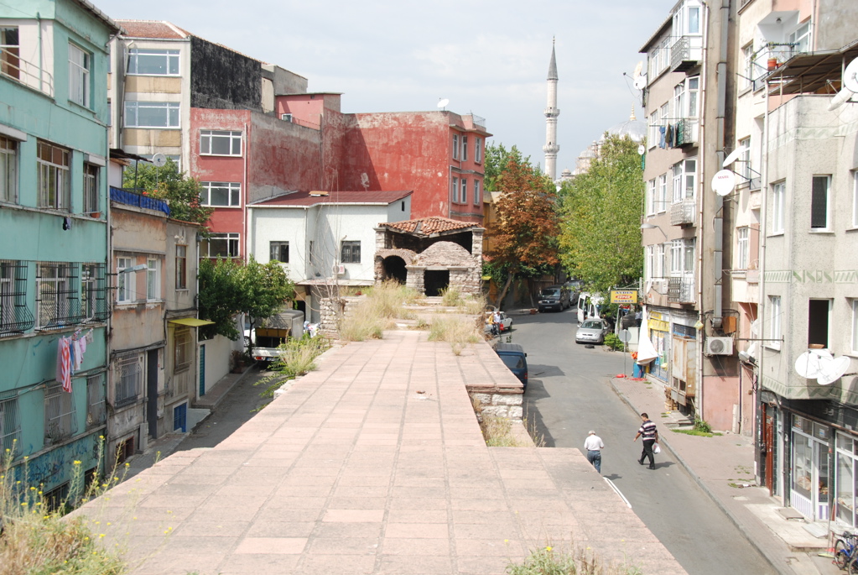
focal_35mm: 46
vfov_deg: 29.0
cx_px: 429
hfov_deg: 42.3
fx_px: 1110
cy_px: 288
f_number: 9
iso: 200
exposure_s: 1/320
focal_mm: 31
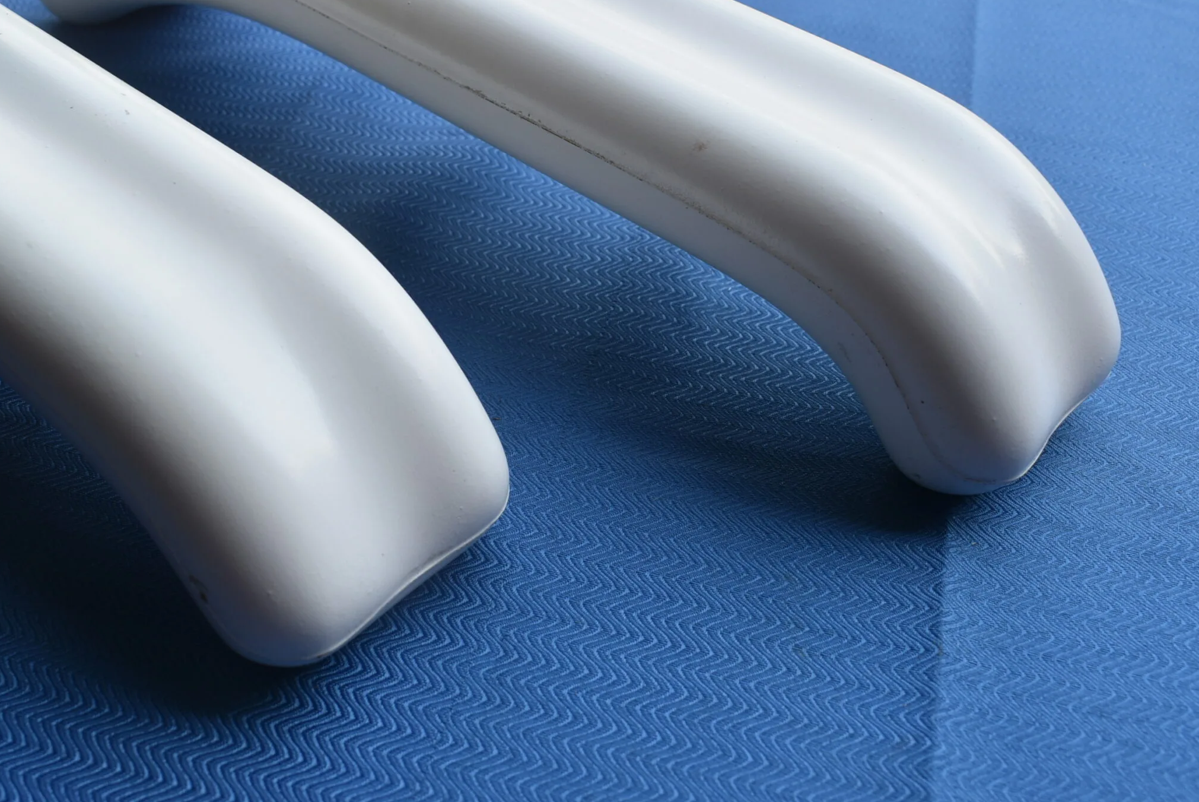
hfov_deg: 50.5
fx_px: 1267
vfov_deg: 35.0
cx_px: 513
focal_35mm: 38
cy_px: 467
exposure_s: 1/250
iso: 200
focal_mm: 20
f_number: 6.3
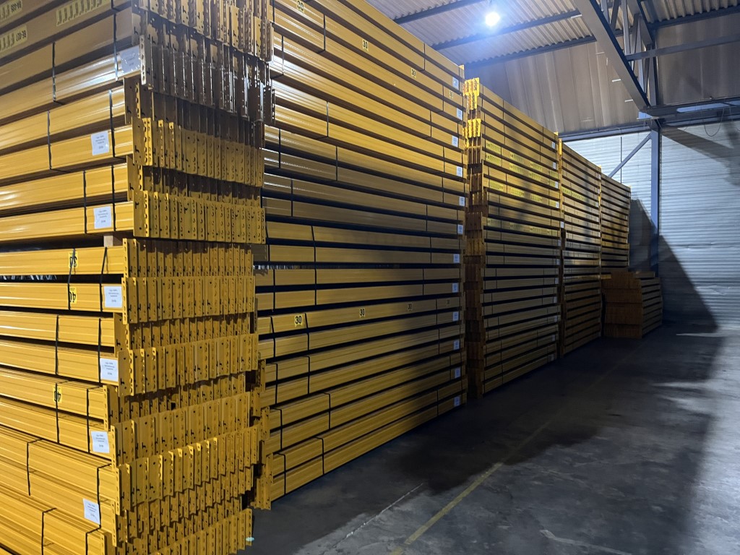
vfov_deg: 53.1
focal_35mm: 26
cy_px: 278
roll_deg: +0.2
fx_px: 556
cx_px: 370
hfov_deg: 67.3
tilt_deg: -0.6
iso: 500
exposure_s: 1/25
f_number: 1.6
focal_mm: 5.1
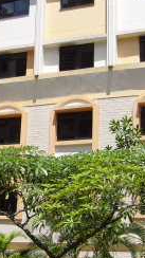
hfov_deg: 13.7
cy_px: 109
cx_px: -25
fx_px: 589
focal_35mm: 86
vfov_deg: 24.7
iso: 80
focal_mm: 5.8
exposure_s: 1/250
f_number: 7.1
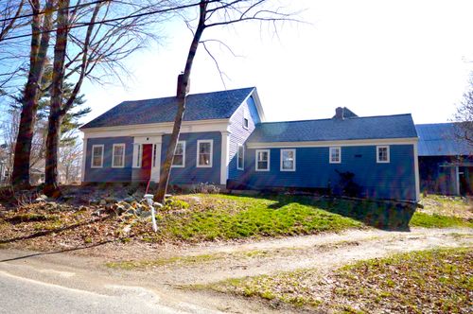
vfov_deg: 53.0
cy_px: 157
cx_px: 236
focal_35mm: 24
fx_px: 315
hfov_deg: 73.8
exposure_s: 1/200
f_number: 5.6
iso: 100
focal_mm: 16
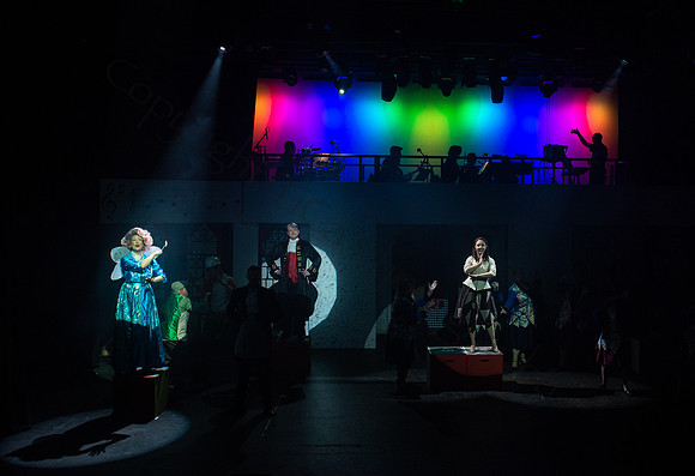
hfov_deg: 54.6
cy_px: 222
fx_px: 668
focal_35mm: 34
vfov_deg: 39.2
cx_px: 419
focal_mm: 24
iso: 1600
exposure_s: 1/60
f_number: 8
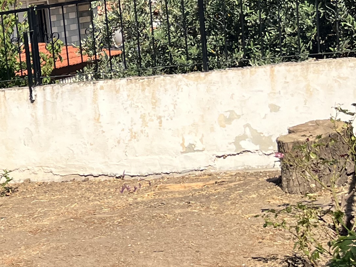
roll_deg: +8.7
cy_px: 197
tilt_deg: -7.7
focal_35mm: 97
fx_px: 998
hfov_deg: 17.3
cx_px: -243
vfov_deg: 15.2
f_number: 1.6
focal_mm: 5.1
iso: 50
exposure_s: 1/3311
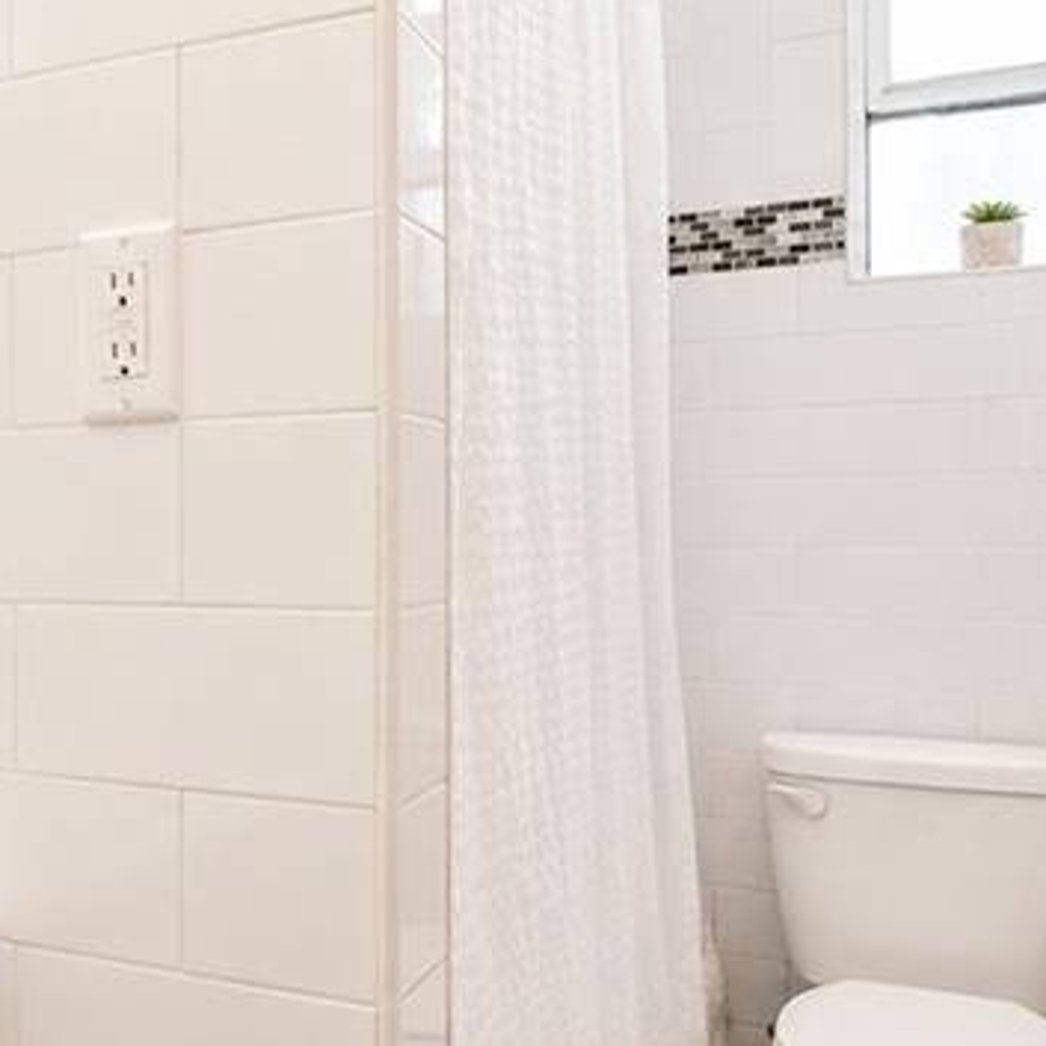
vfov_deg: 44.9
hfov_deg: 42.2
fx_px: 1265
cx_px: 160
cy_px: 524
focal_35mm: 37
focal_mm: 10
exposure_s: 1/80
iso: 1250
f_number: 6.4
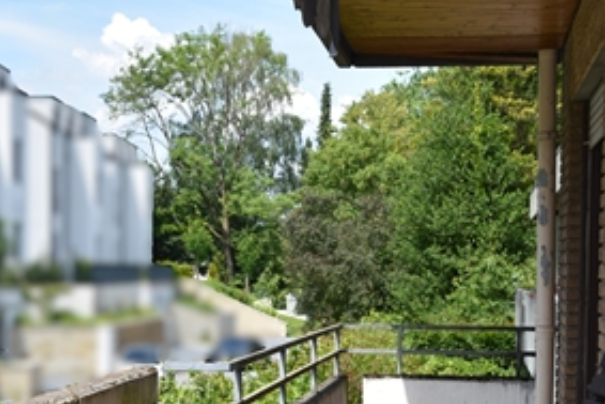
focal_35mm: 86
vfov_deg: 15.8
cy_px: 325
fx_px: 1446
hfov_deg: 23.6
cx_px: 267
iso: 100
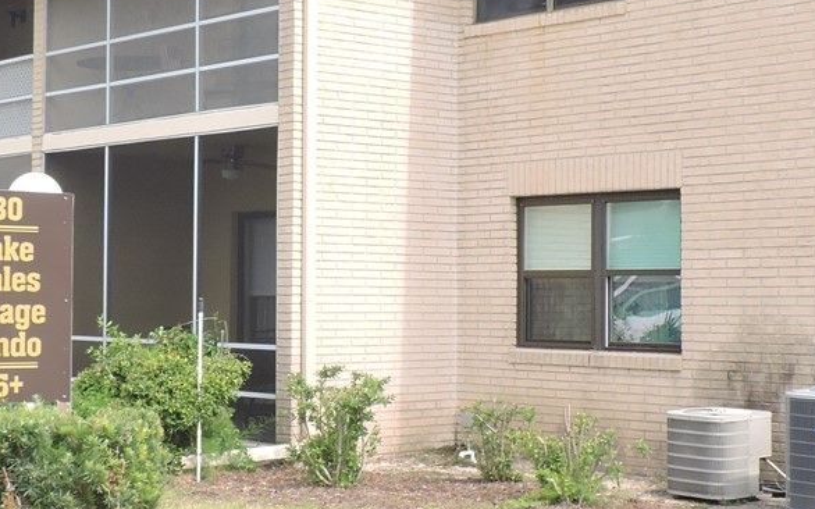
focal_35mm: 81
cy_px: 213
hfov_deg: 25.5
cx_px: 342
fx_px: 1799
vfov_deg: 16.1
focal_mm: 5
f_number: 3.1
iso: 125
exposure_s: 1/640
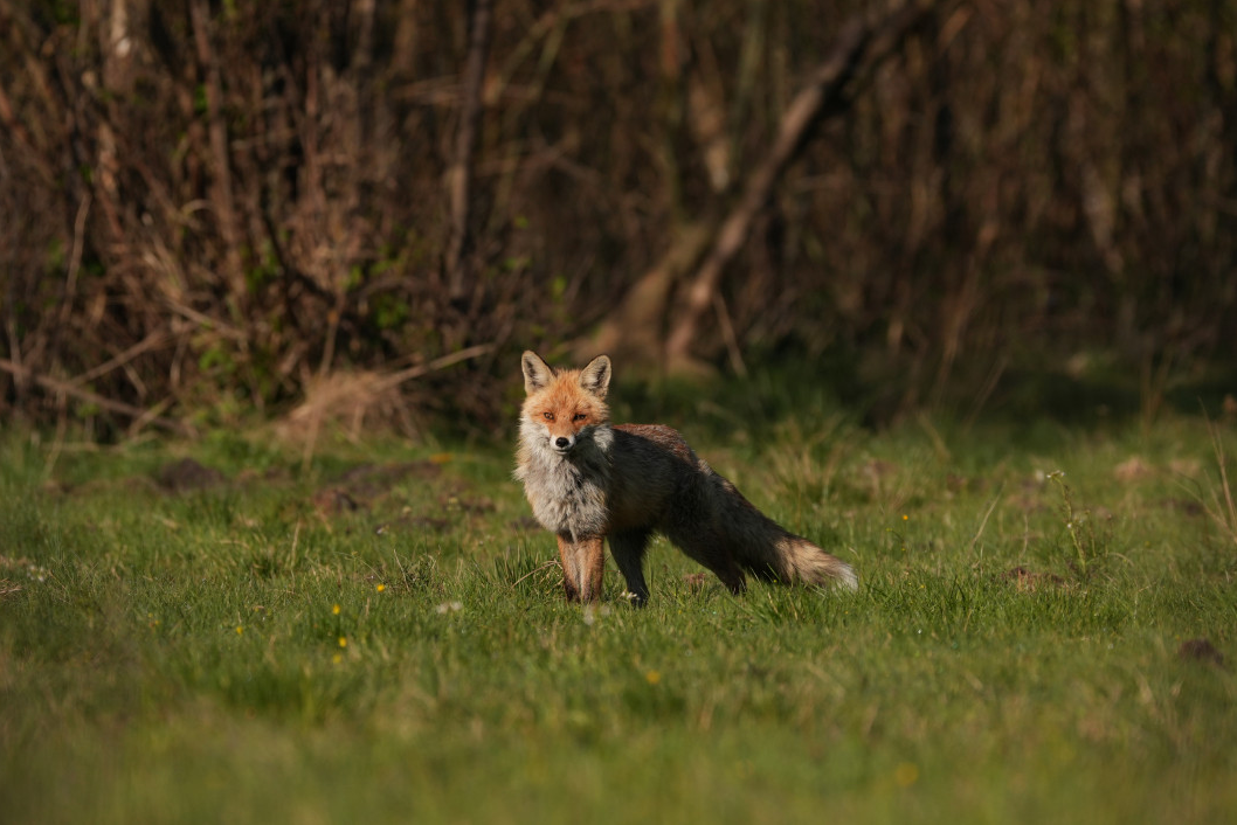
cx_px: 617
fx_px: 20690
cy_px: 412
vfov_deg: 2.3
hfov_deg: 3.4
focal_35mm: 602
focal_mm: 400
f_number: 5.6
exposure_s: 1/2500
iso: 400
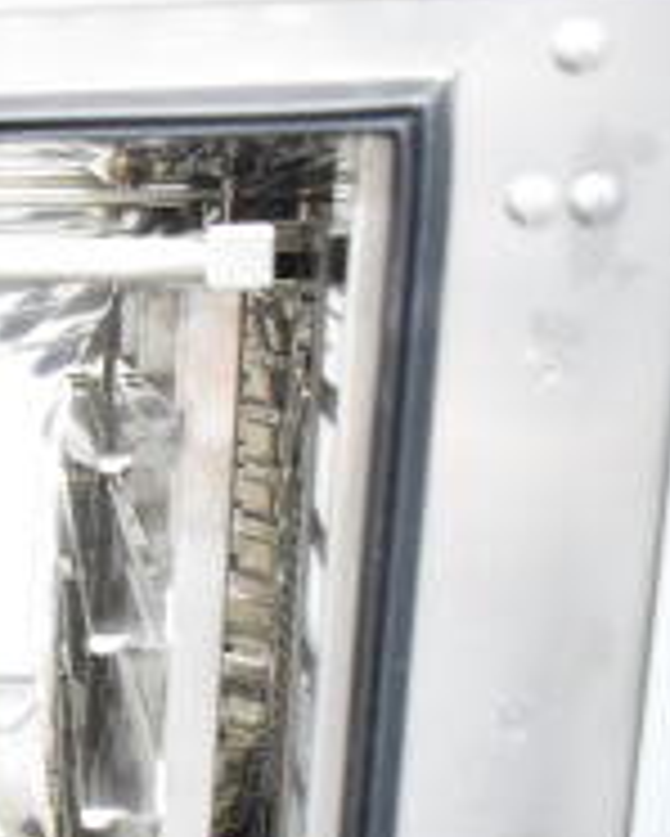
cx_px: -513
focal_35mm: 83
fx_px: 2056
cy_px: 776
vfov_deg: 22.4
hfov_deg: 15.9
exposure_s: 1/30
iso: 1800
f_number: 3.5
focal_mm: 18
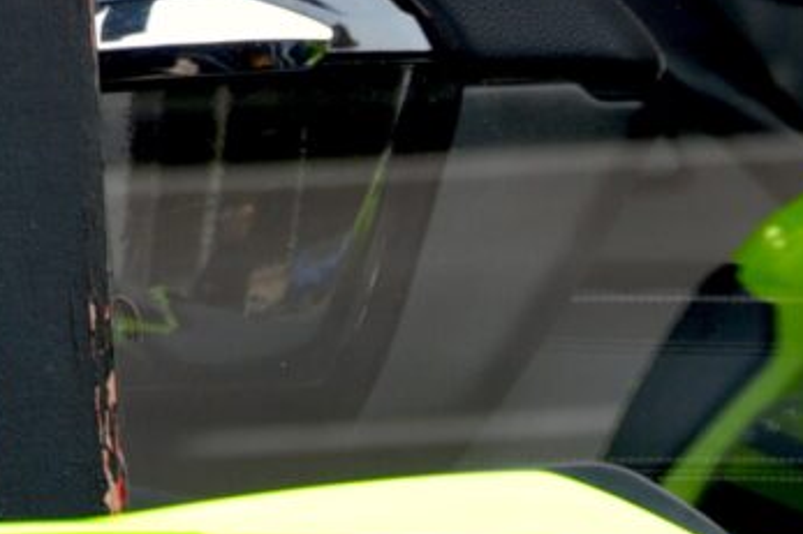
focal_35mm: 517
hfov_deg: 3.9
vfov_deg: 2.6
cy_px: 1689
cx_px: 1946
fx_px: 11526
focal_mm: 70
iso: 200
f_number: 5
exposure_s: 1/100
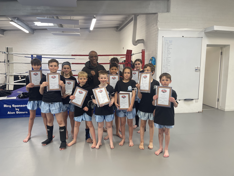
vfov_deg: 53.1
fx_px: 176
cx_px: 117
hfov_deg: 67.3
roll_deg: +0.2
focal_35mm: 26
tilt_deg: -8.8
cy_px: 88
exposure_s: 1/100
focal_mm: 5.1
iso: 100
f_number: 1.6
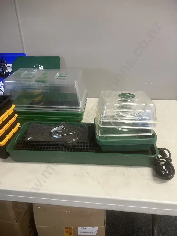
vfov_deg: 63.4
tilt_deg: -28.1
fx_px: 191
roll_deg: +0.5
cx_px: 88
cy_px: 118
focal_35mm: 28
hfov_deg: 49.7
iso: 125
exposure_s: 1/50
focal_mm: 3.99
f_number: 1.8
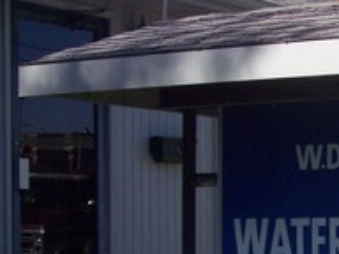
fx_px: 1302
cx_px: 428
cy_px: 231
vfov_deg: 11.1
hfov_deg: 14.3
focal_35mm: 133
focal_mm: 8
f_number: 4
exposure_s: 1/800
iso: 160
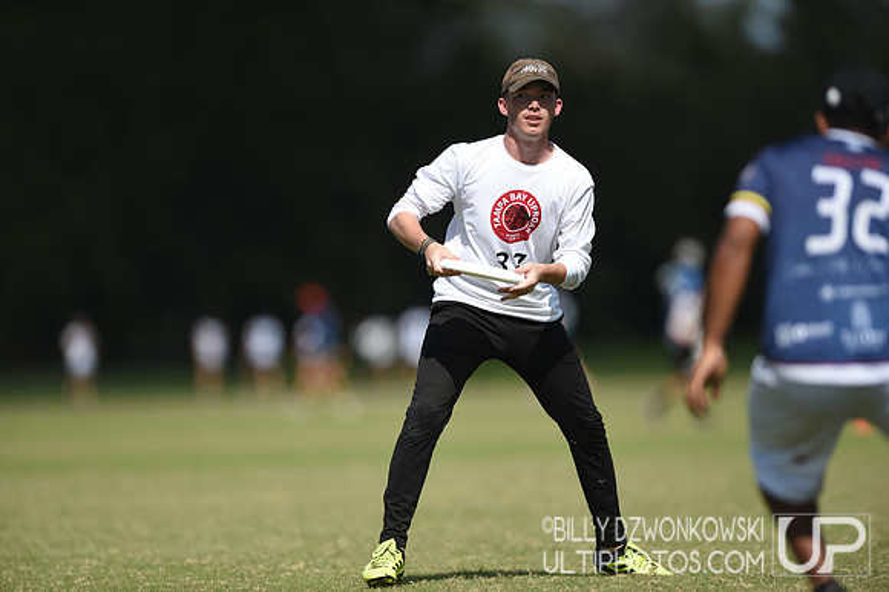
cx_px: 444
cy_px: 296
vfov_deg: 3.4
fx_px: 9872
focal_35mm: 400
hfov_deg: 5.2
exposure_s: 1/6400
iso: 200
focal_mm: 400
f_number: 2.8
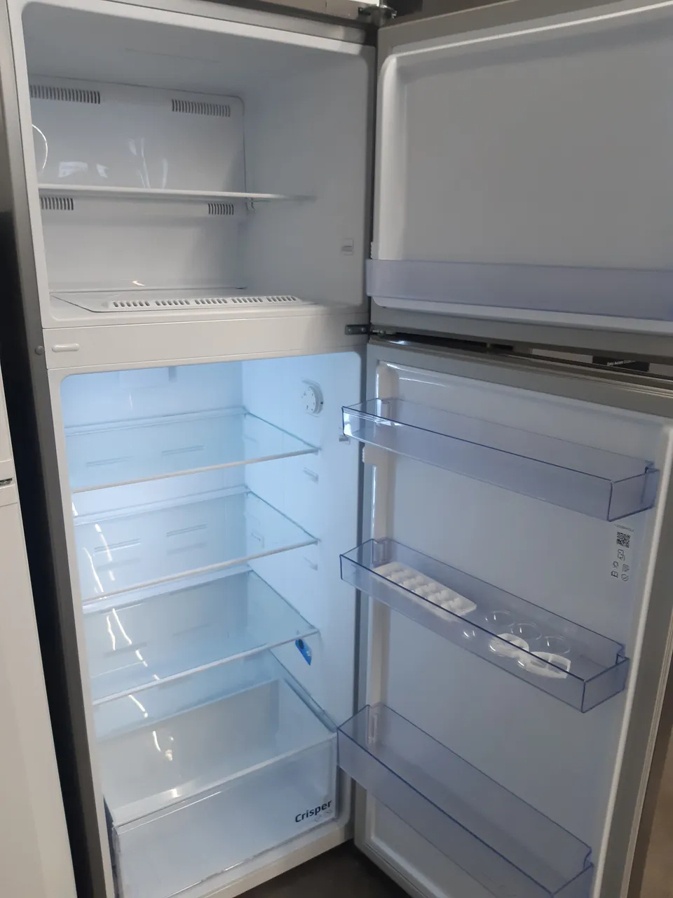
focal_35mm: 26
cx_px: 336
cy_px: 449
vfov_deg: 67.3
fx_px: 674
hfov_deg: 53.1
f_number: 1.7
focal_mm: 3.92
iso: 125
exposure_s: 1/50
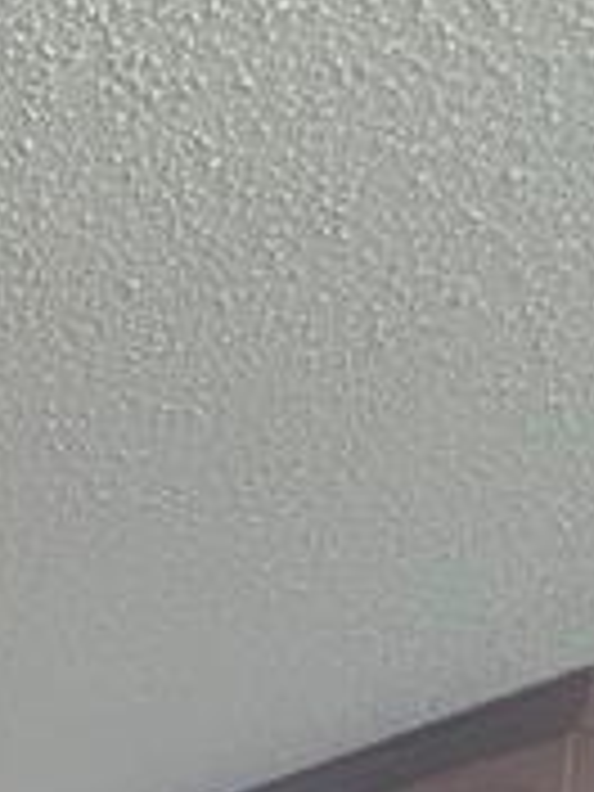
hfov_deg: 18.5
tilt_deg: -5.2
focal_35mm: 61
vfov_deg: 21.2
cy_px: 1422
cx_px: -486
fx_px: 1396
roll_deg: -0.9
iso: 320
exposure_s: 1/88
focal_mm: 2.22
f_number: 2.2
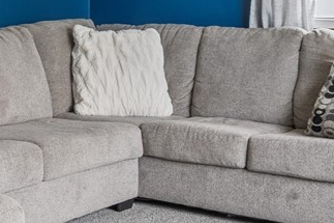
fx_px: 779
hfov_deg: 23.3
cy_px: -53
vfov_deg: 15.6
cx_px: 12
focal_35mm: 84
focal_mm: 16
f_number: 8
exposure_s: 1/30
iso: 400
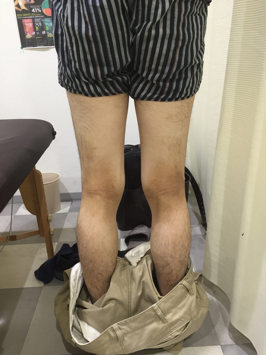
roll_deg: +3.5
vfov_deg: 61.7
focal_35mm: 29
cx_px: 133
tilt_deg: -20.8
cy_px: 178
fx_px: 297
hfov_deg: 48.2
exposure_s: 1/30
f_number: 2.2
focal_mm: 4.15
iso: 80
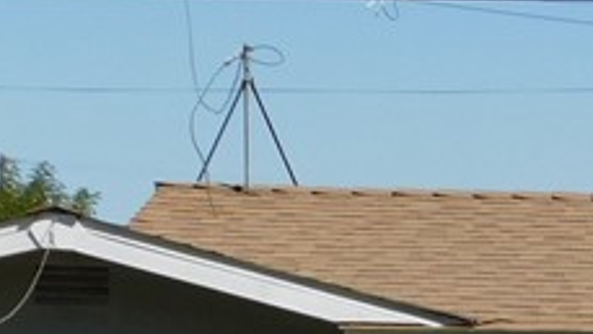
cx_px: 606
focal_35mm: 219
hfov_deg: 9.8
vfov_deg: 5.5
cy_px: 637
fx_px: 3445
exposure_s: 1/500
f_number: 7.4
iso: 125
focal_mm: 8
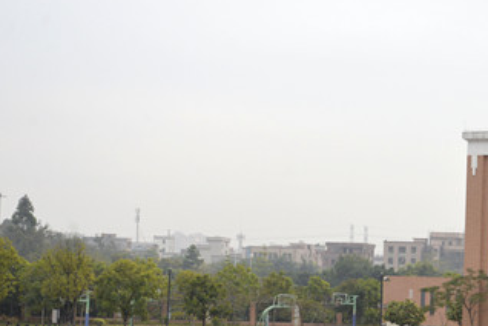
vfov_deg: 11.7
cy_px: 249
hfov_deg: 17.3
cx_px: 424
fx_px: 1586
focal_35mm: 117
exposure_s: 1/160
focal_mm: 62
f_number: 6.3
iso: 1600
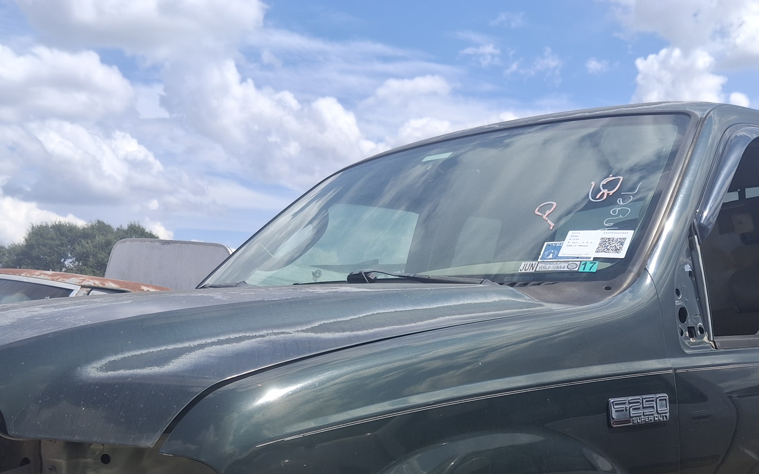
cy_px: 514
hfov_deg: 41.0
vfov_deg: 24.6
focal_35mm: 49
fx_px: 1013
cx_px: 395
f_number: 1.8
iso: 32
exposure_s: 1/2183
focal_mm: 4.69
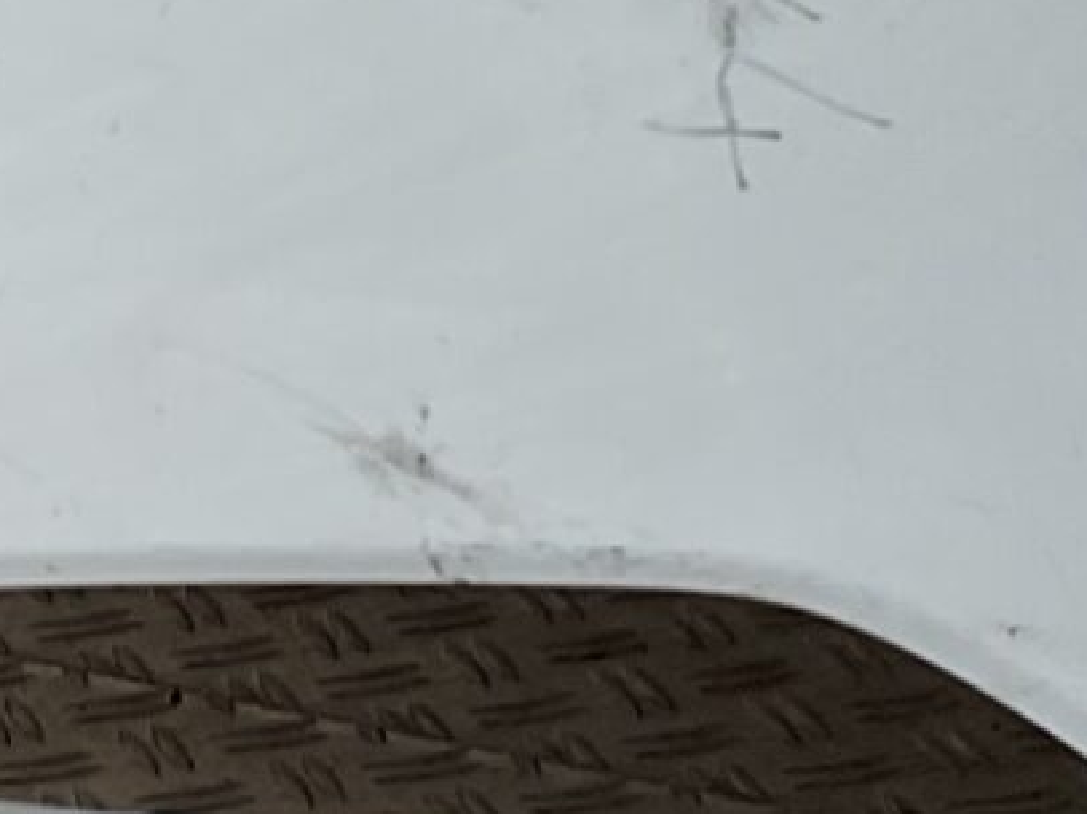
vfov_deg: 8.1
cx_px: -16
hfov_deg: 10.7
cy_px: -62
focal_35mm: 183
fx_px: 5743
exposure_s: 1/120
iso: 20
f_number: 1.8
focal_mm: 3
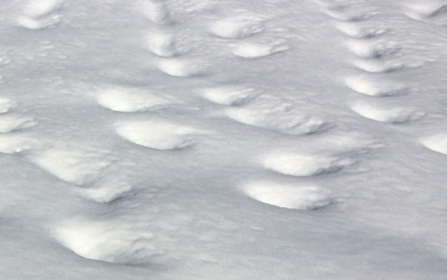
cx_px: 7
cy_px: 327
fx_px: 792
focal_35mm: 65
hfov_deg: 29.6
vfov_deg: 19.0
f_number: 2.2
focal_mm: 4.15
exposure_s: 1/8264
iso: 40
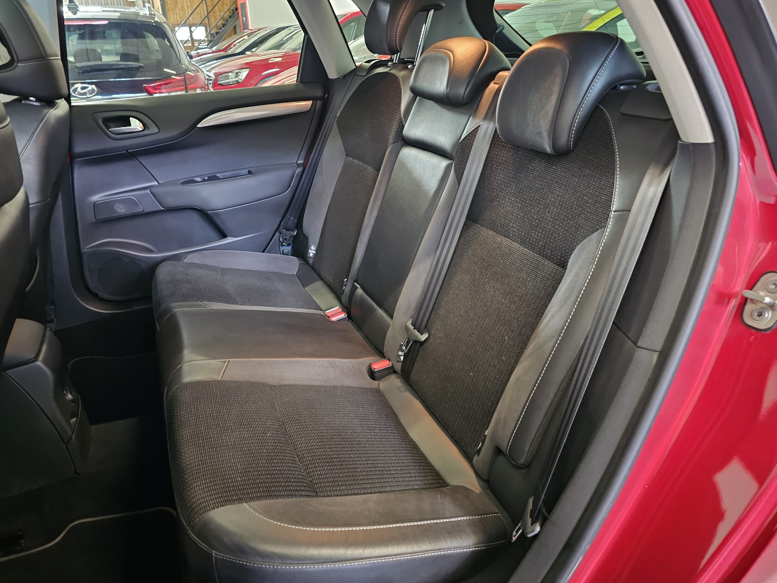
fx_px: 539
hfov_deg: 71.6
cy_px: 301
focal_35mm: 24
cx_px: 377
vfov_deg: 56.8
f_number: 1.7
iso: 1250
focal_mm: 6.3
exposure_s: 1/17.2
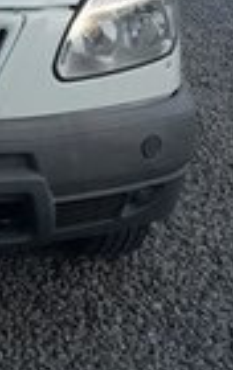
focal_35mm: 105
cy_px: -58
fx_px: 1062
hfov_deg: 11.4
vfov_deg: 18.8
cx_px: -214
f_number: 1.9
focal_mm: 3.7
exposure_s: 1/375
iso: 40
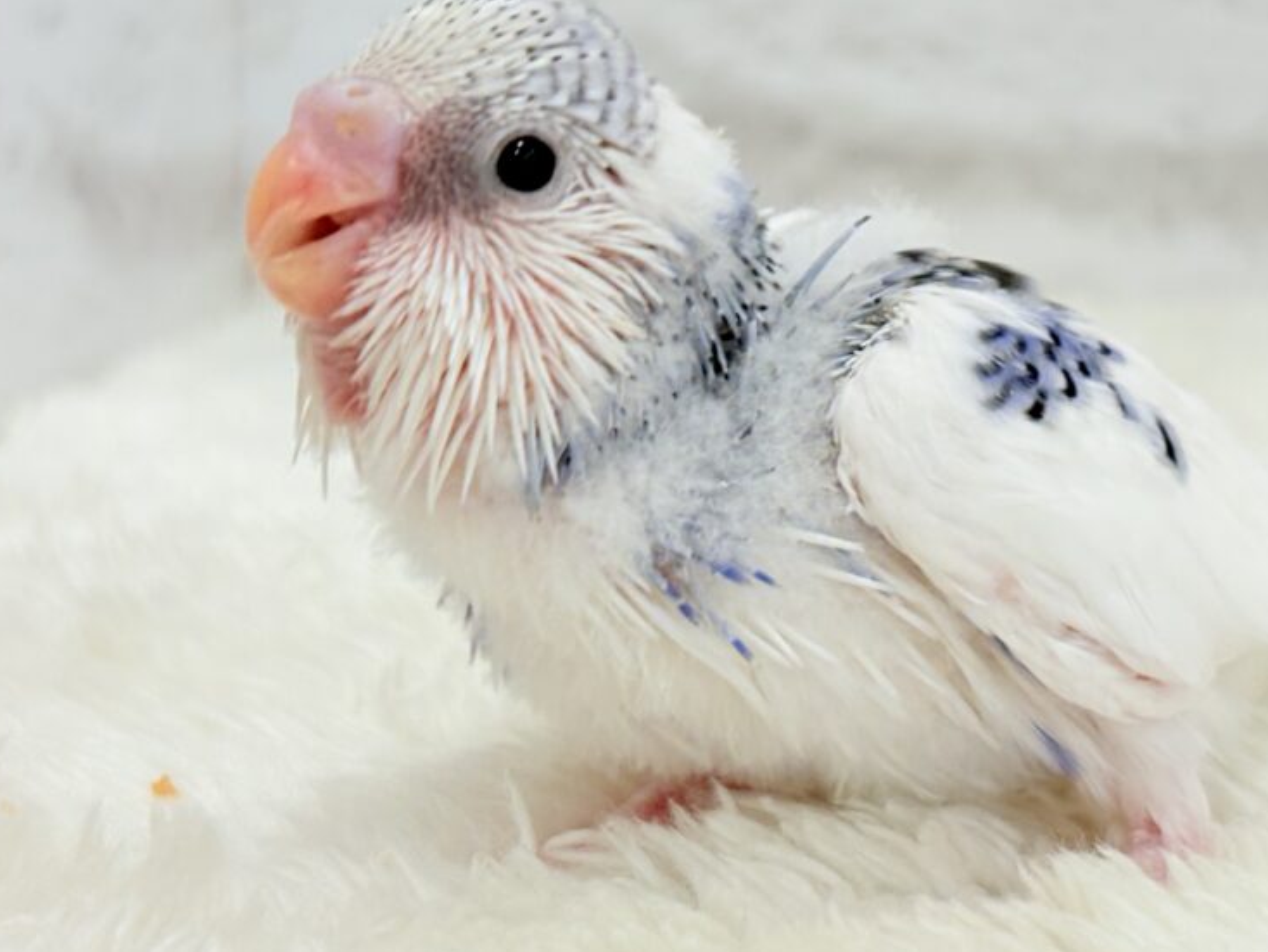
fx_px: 3115
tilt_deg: -10.0
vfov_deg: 17.3
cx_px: 907
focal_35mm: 85
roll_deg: -0.4
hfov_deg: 22.8
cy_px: 275
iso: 50
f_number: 1.6
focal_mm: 5.96
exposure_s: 1/100
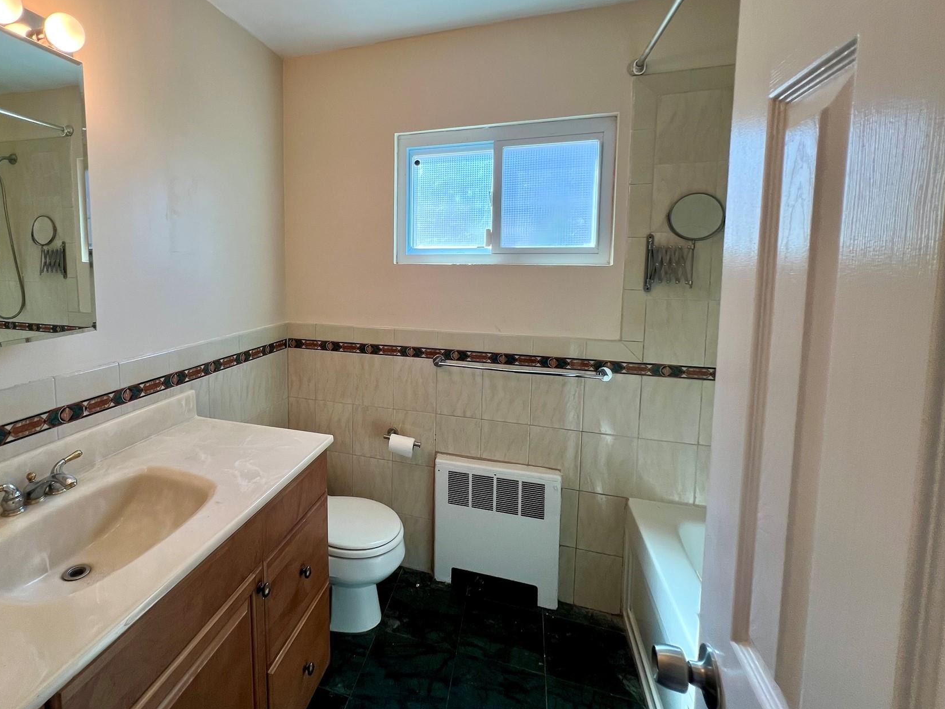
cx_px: 366
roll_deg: -0.1
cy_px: 305
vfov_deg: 77.7
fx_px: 437
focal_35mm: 16
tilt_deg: -6.2
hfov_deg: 92.9
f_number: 1.8
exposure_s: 1/120
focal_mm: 1.57
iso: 50
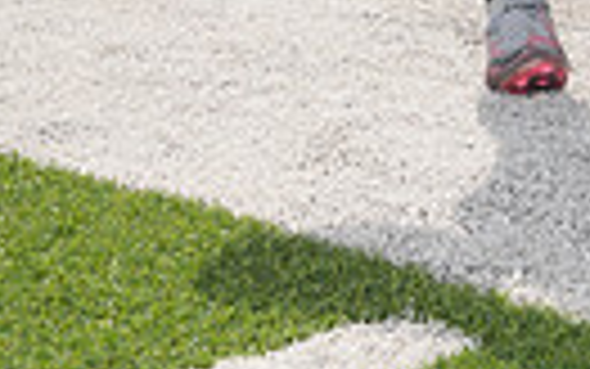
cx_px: 626
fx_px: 2590
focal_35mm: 161
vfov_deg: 7.5
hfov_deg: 12.8
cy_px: -612
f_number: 9
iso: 125
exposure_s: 1/200
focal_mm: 46
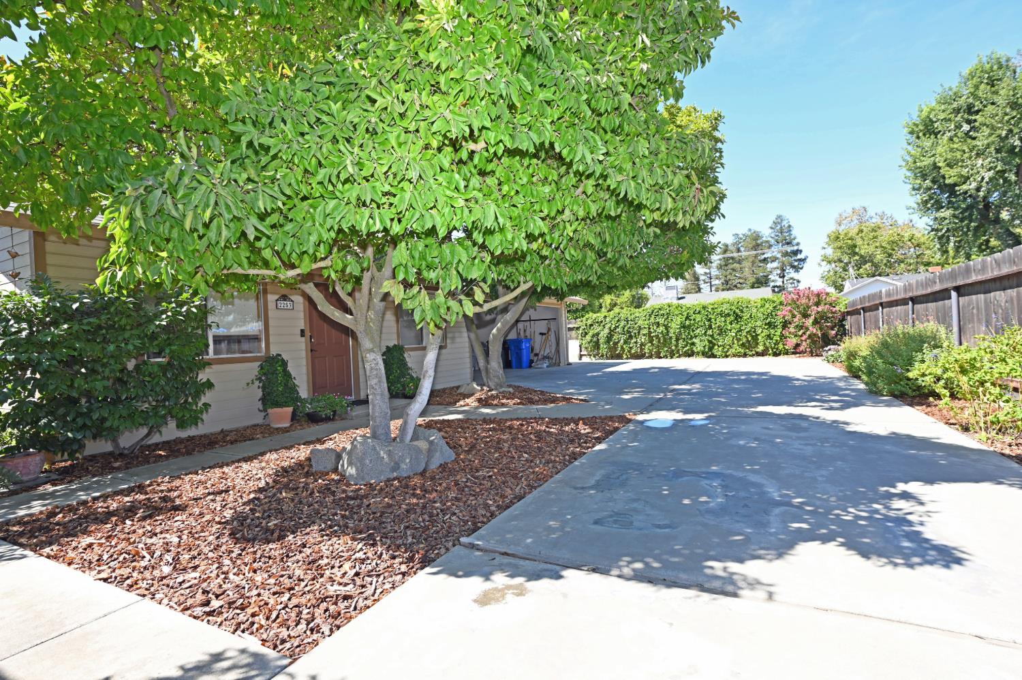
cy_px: 340
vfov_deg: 73.7
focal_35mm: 16
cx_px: 511
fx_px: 454
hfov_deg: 96.8
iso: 100
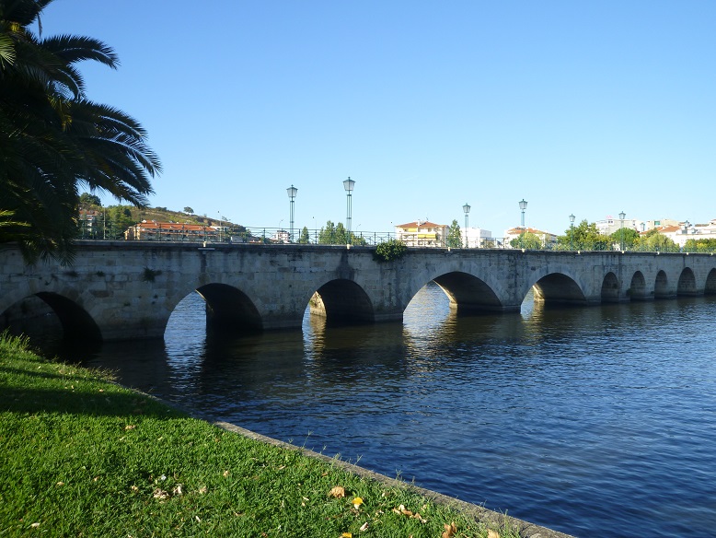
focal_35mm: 31
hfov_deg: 58.3
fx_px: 641
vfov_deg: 45.5
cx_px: 358
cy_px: 269
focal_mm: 5.5
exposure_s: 1/320
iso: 80
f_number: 4
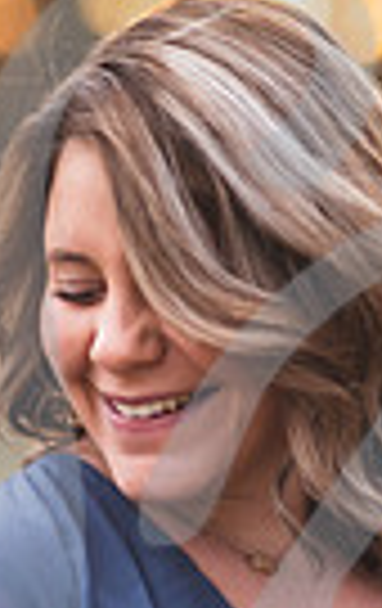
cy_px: 685
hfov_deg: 4.6
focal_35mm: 288
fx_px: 4772
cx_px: 108
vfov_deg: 7.2
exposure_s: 1/320
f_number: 1.8
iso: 100
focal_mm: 85
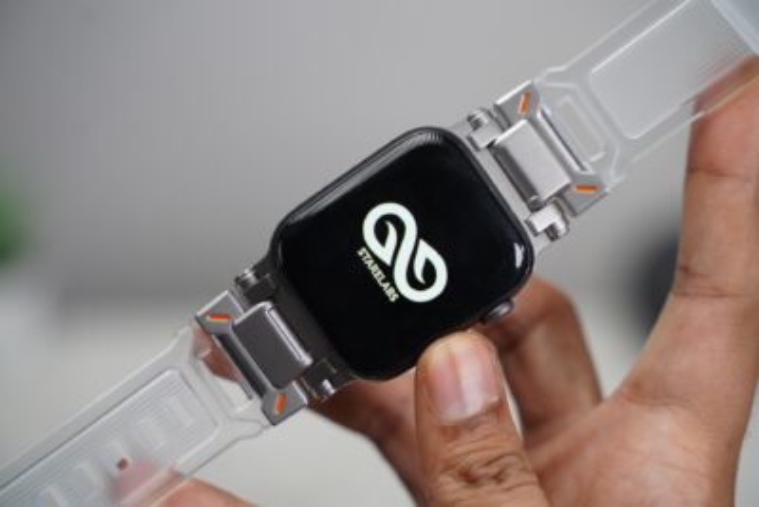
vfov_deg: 20.3
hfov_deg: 30.1
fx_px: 1413
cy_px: 254
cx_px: 380
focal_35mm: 67
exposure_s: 1/200
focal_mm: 67
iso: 1250
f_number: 4
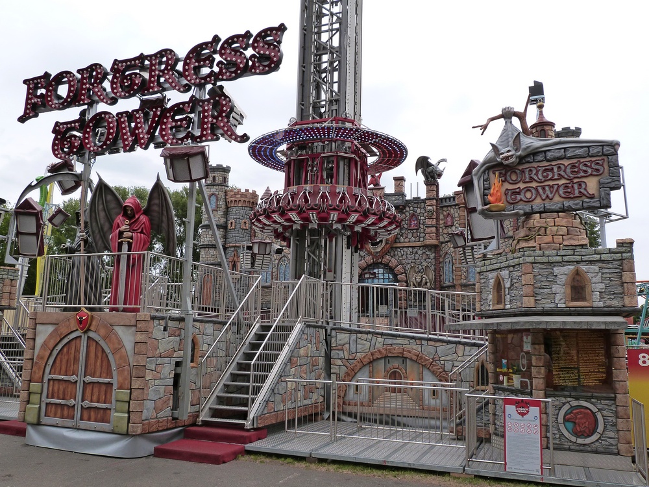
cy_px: 244
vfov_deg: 46.8
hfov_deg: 60.0
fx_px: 562
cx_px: 324
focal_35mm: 30
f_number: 5.6
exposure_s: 1/320
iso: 160
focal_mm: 5.2
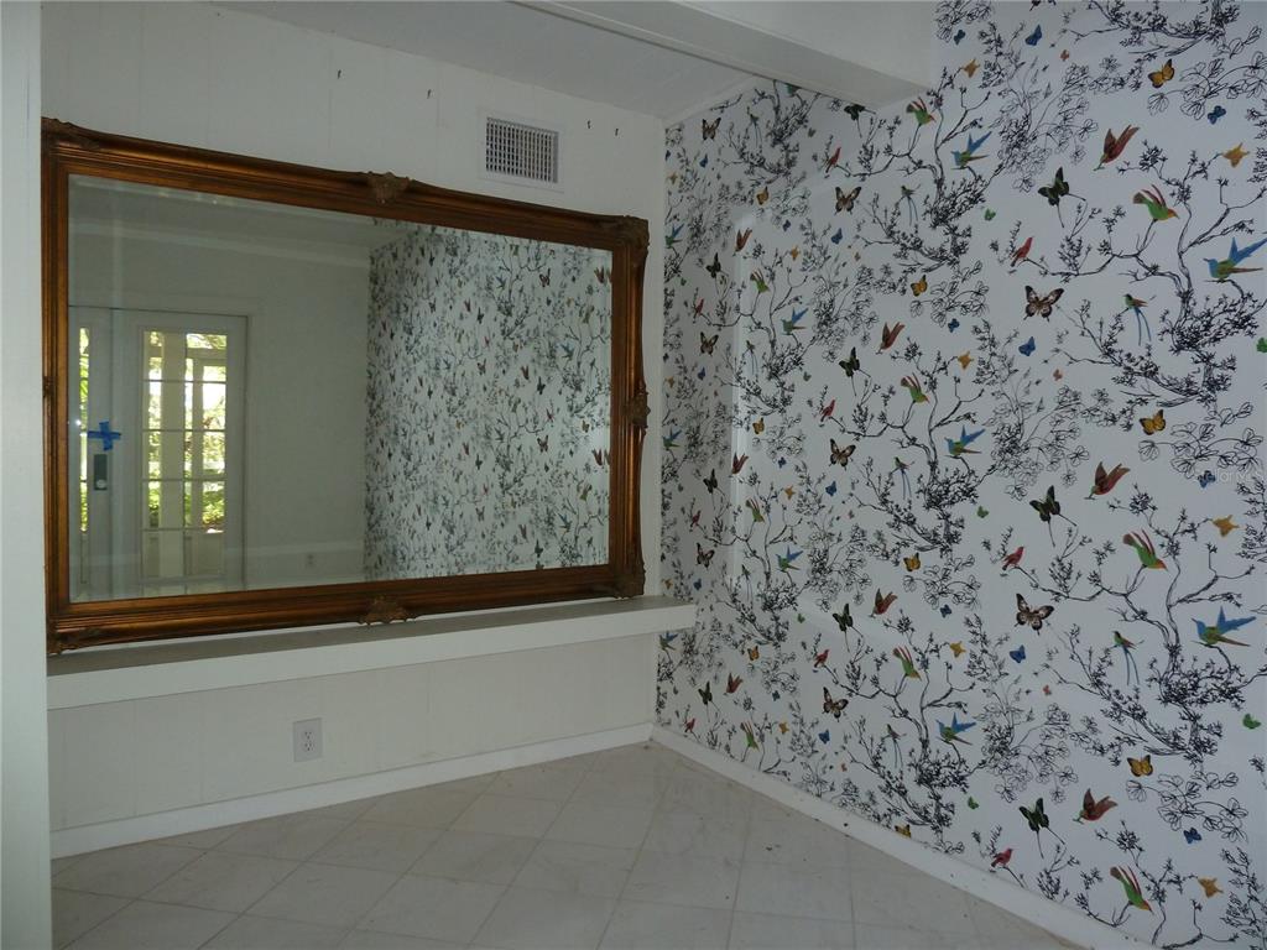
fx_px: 915
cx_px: 634
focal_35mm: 25
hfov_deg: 69.4
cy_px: 475
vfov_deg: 54.9
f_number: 3.3
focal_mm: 4.1
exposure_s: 1/30
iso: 160
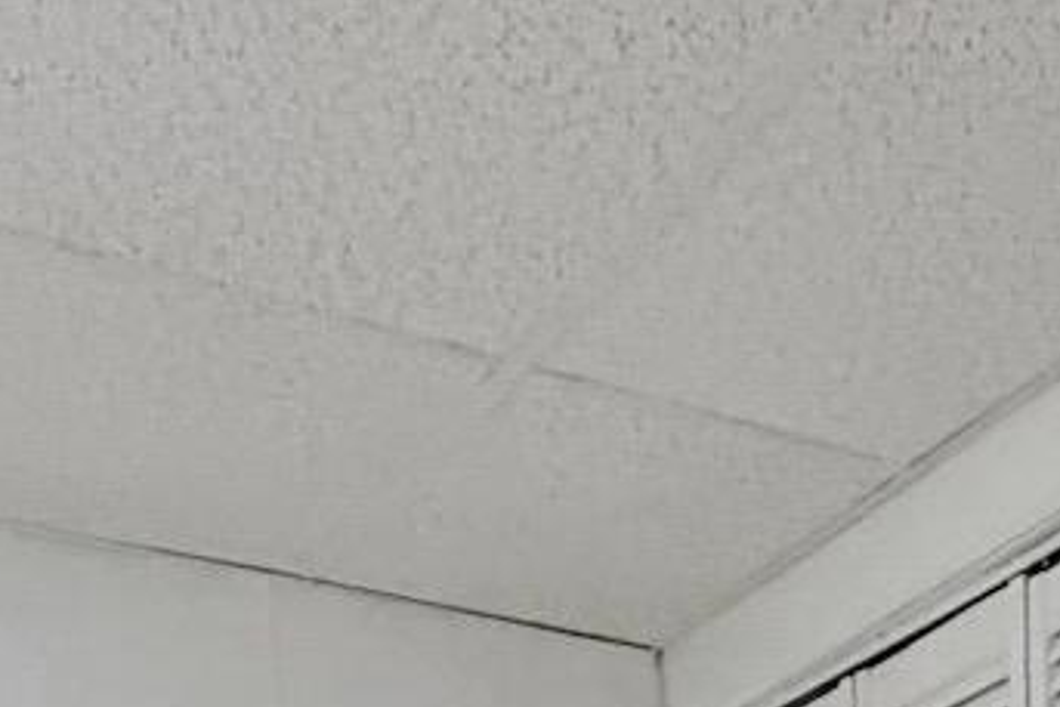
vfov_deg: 11.2
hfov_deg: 21.4
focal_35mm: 87
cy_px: 2013
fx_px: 2563
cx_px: 1332
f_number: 2.2
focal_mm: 2.22
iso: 400
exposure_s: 1/60
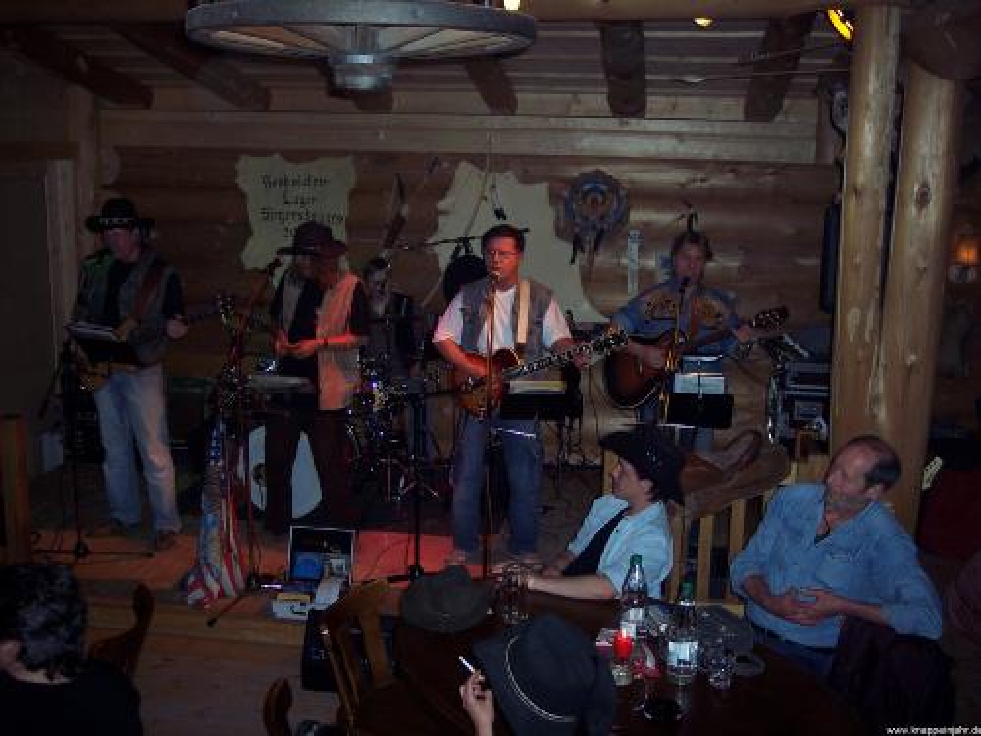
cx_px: 490
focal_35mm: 39
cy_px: 368
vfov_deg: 36.8
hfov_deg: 47.9
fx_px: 1105
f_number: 2.8
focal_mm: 8
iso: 100
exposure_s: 1/60
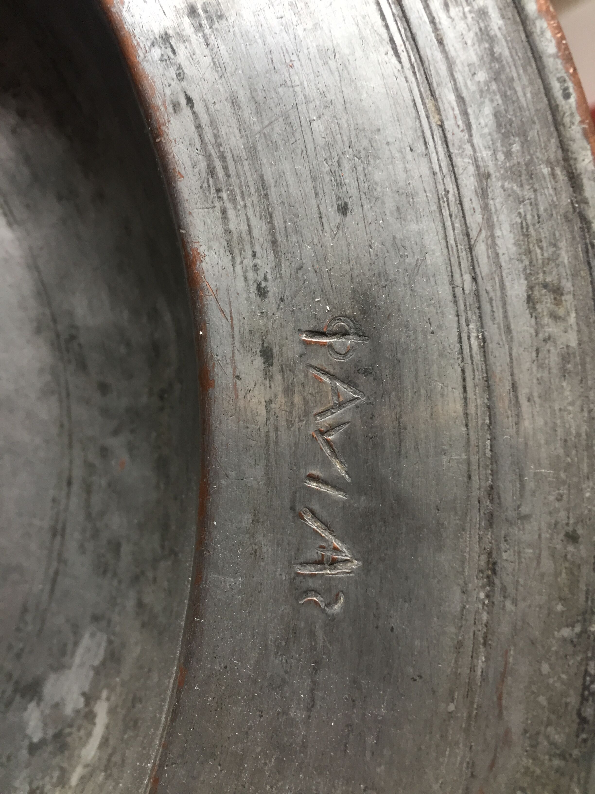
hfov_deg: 48.2
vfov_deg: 61.7
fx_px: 665
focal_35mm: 29
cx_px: 298
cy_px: 397
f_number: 2.2
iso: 125
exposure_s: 1/33
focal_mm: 4.15
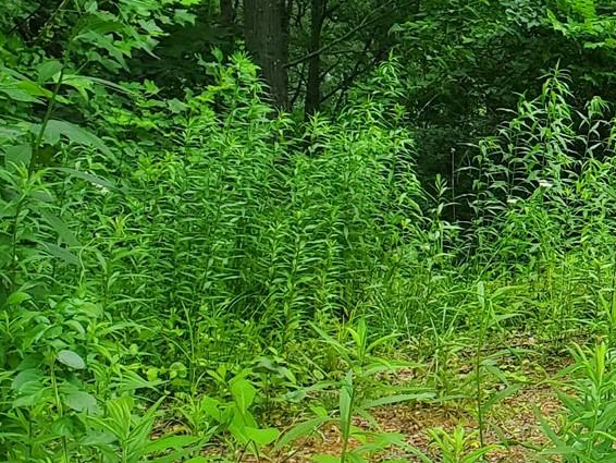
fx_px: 1673
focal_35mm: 94
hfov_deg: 18.3
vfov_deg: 15.6
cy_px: 94
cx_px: 949
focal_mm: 4.3
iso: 50
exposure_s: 1/132
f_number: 2.4
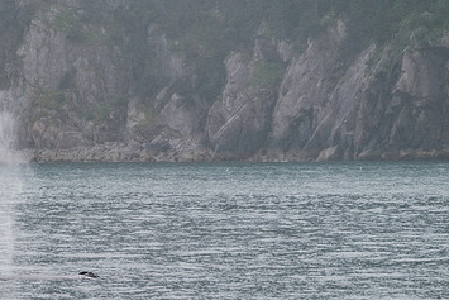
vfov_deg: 2.9
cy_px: 242
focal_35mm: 480
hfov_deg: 4.3
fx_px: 5989
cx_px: 86
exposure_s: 1/250
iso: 320
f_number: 5.6
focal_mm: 196
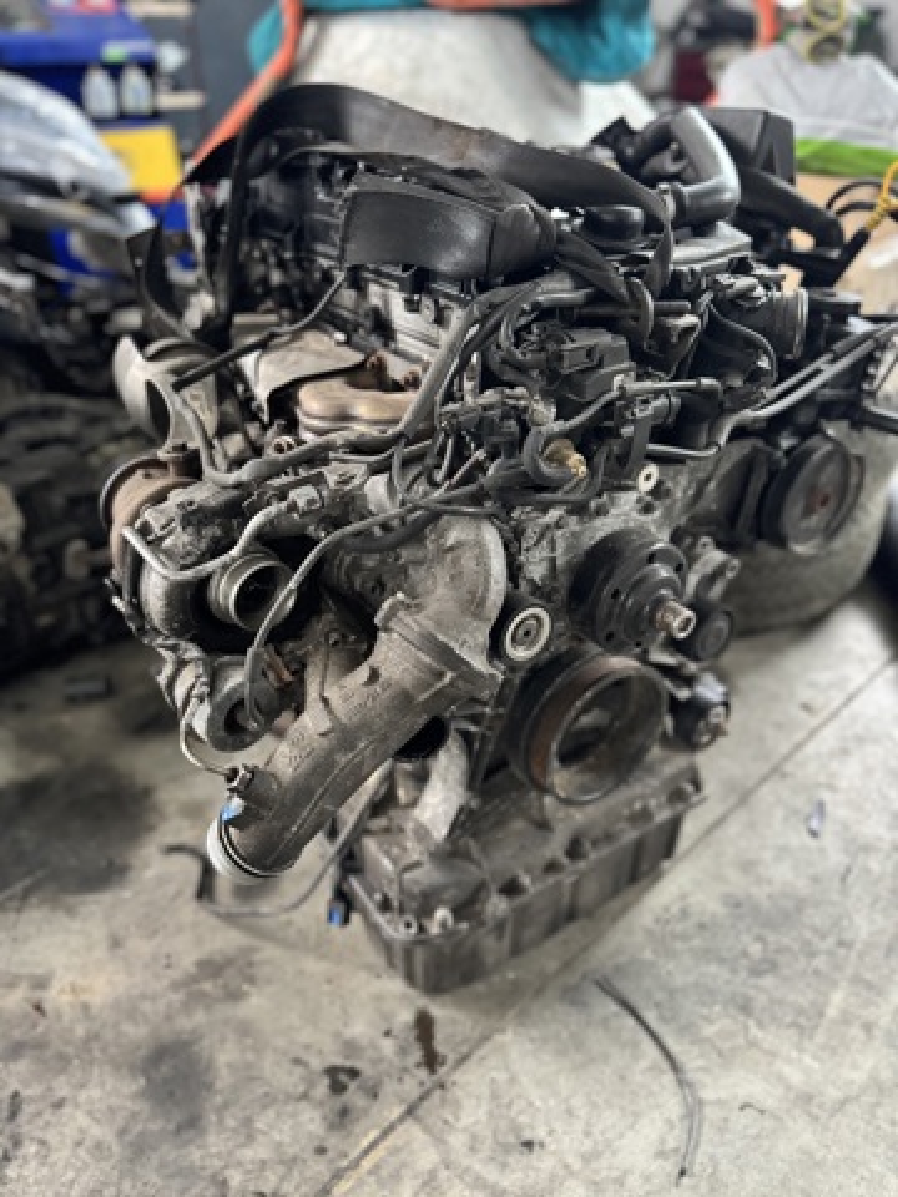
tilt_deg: -33.1
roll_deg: -0.8
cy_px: 598
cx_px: 449
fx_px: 830
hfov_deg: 56.8
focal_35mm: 24
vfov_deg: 71.6
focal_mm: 6.76
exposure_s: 1/57
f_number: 1.78
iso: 800
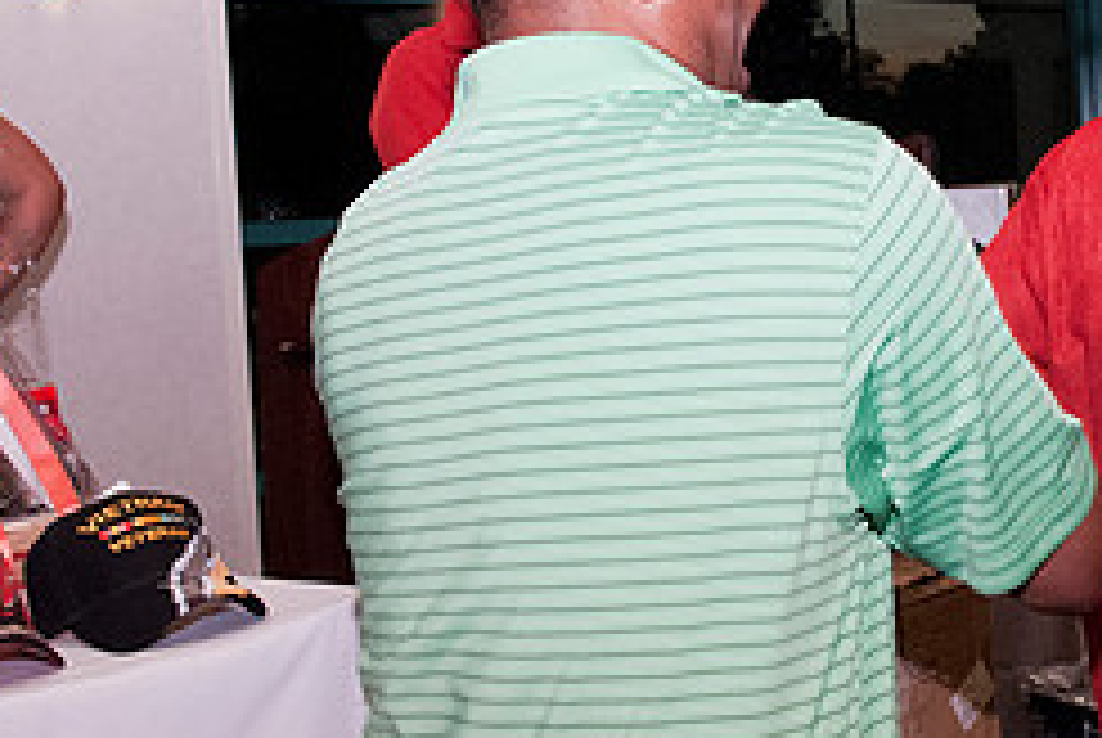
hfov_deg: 31.0
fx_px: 1961
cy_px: 264
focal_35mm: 64
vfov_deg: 21.2
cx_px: 797
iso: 1250
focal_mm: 17
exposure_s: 1/100
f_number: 4.5
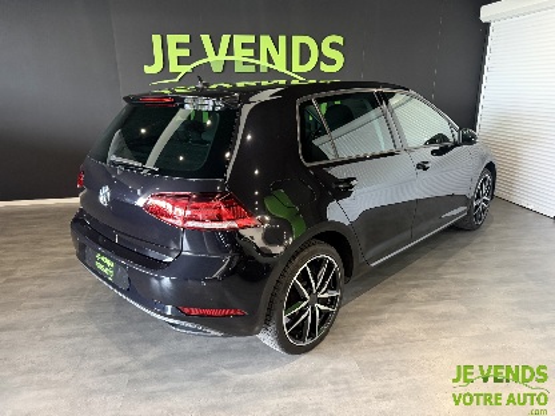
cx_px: 278
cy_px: 208
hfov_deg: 71.6
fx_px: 385
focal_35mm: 24
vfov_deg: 56.8
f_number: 1.78
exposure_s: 1/33
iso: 640
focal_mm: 6.76
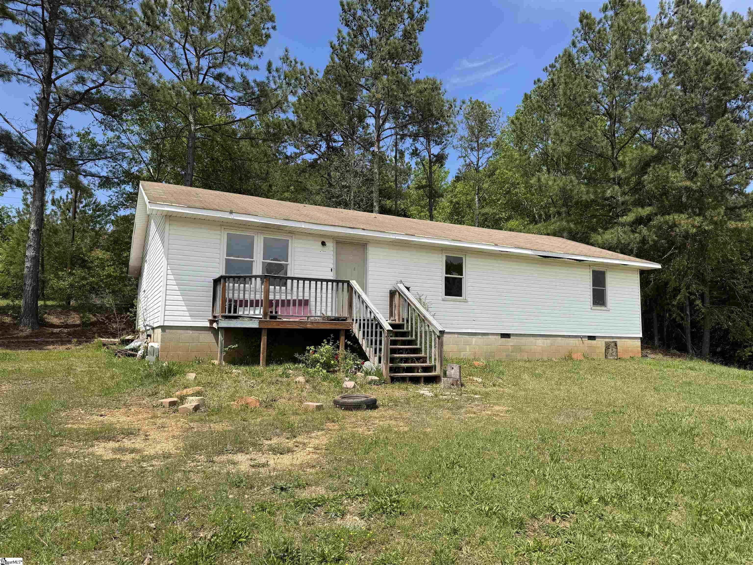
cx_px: 376
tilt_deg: +5.5
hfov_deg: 71.6
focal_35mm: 24
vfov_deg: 56.8
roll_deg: -0.6
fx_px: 522
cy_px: 282
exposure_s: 1/4049
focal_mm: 6.76
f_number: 1.78
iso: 80
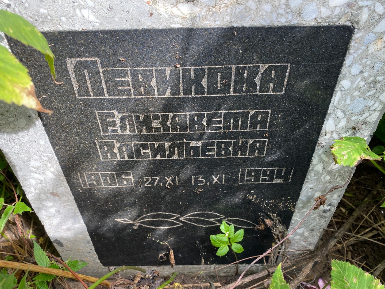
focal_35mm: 26
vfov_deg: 53.1
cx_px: 192
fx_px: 289
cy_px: 144
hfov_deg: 67.3
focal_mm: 4.25
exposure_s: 1/206
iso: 32
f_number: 1.8
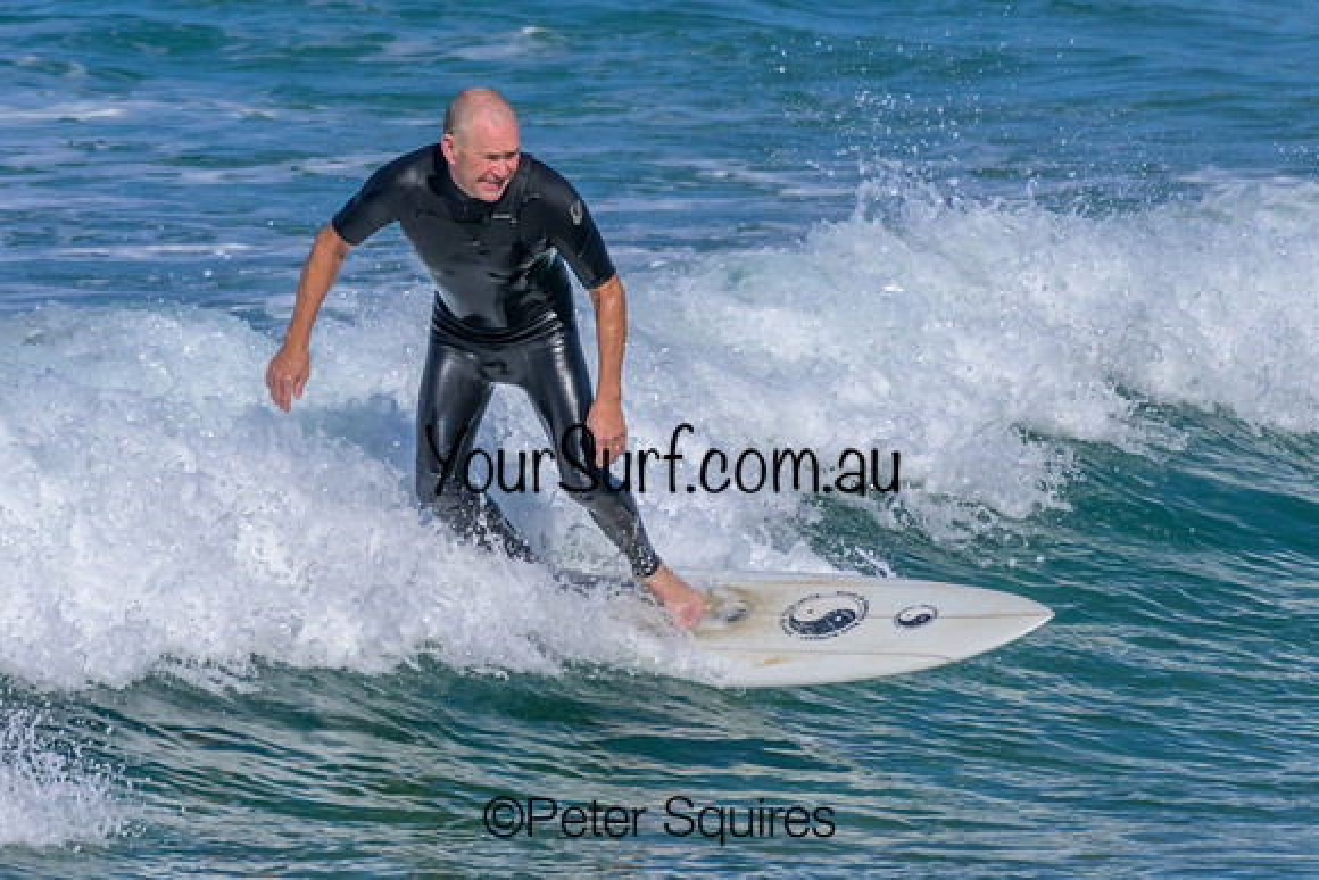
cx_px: 603
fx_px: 30105
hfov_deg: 2.5
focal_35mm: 822
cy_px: 395
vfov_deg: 1.7
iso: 640
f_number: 11
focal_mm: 600
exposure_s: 1/2500
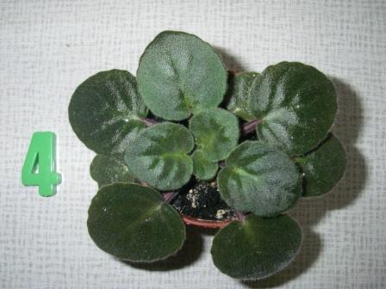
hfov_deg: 49.0
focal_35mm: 38
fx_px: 424
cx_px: 193
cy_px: 144
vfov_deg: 37.7
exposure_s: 1/50
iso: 400
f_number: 6.6
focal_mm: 6.3
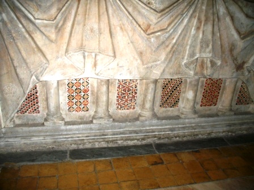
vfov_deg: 45.4
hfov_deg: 58.4
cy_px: 95
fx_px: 227
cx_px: 127
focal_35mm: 31
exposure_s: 1/40
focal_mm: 5.7
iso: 125
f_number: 2.9
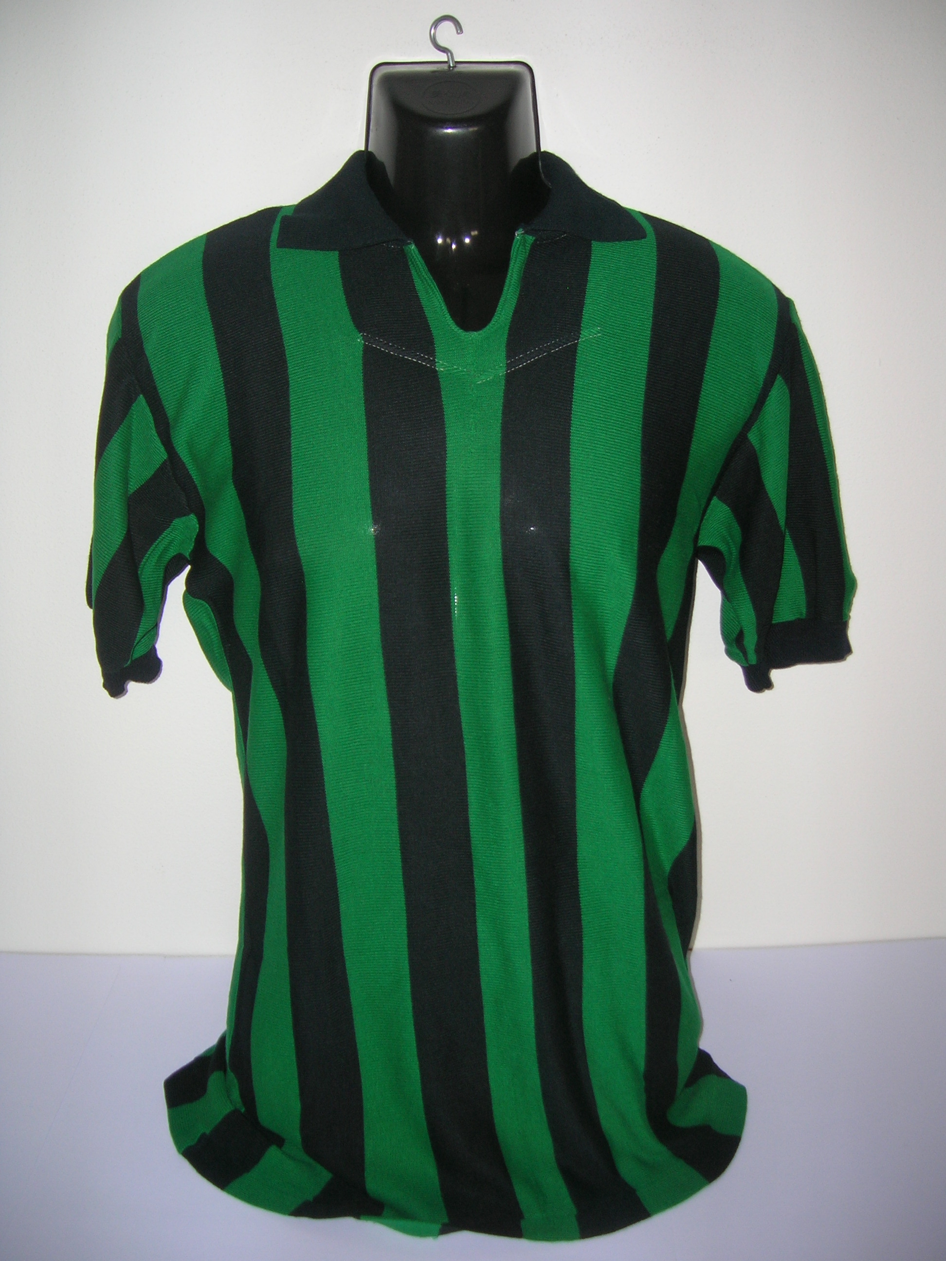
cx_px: 473
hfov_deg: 41.8
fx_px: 1239
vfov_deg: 54.0
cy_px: 630
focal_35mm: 34
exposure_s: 1/60.1
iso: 50
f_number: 2.9
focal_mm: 5.7
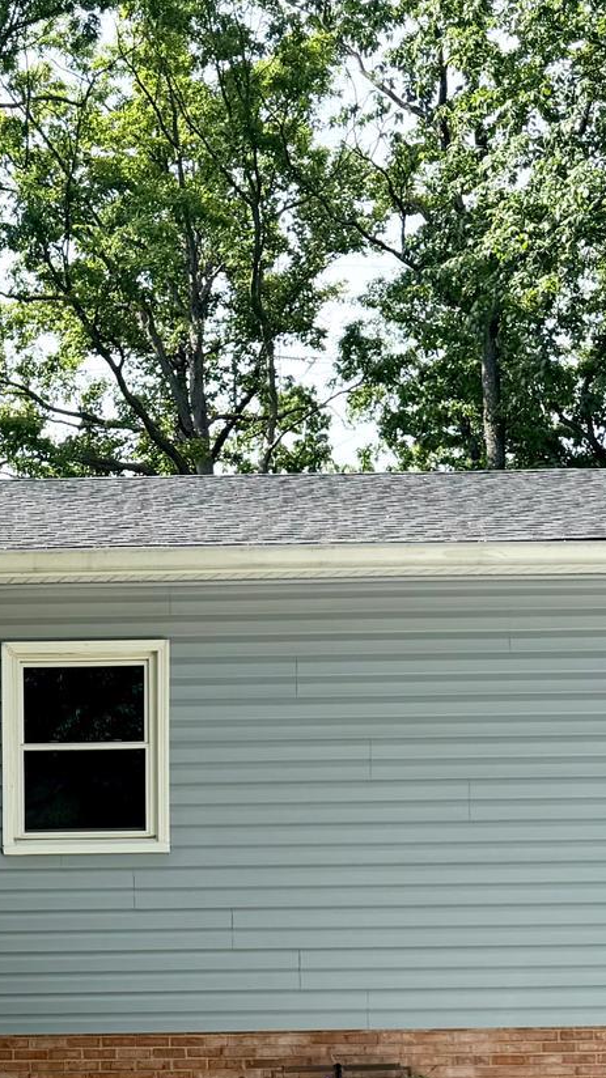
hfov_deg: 17.3
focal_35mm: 65
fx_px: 1858
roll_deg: +1.1
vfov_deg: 31.0
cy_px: 960
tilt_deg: -2.1
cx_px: -203
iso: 100
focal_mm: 6.76
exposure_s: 1/1949
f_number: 1.78
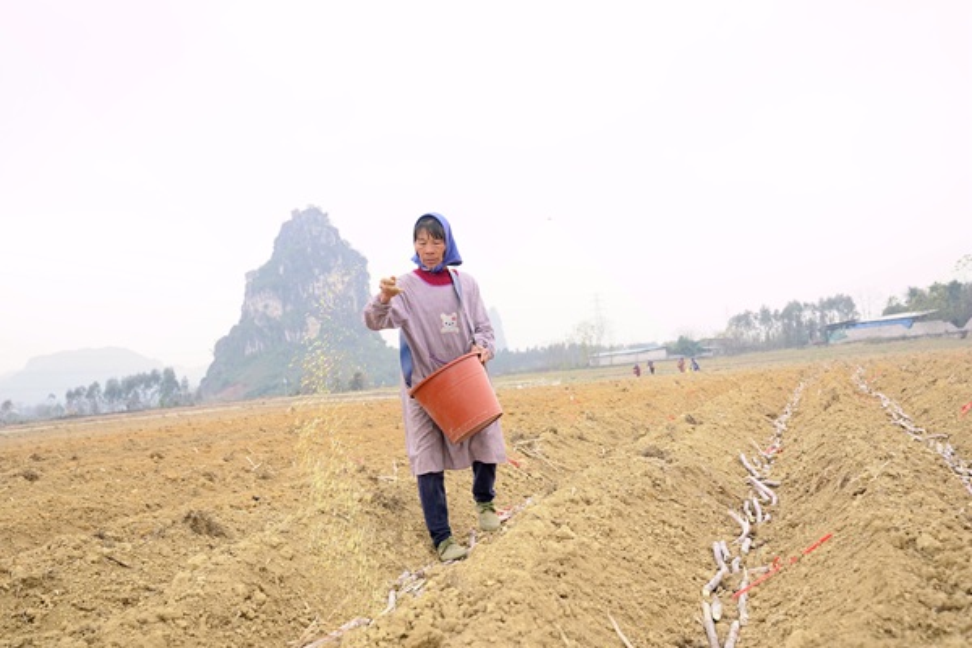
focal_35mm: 40
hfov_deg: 48.5
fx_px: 1080
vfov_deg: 33.4
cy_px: 324
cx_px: 486
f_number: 5.6
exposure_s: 1/200
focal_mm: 40
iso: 250
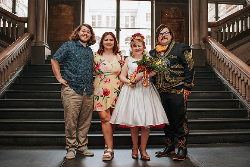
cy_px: 80
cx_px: 130
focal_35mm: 37
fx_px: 254
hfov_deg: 52.5
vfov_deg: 36.4
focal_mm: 35
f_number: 3.2
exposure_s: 1/200
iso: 1000
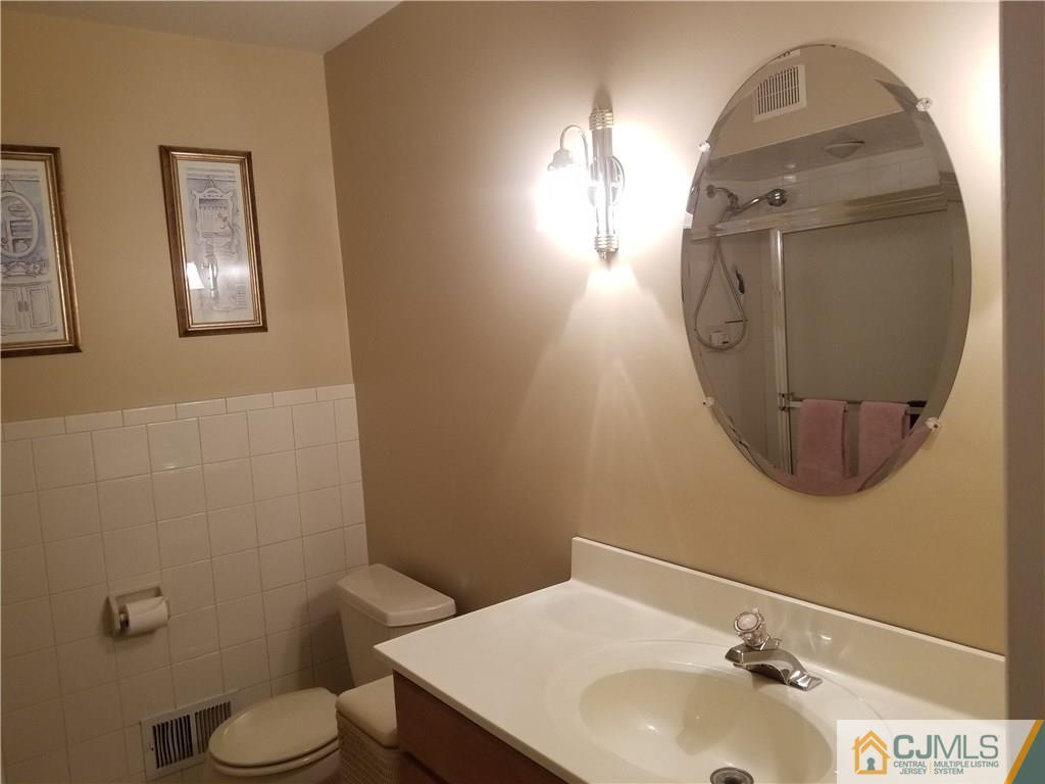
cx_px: 522
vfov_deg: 53.1
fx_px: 785
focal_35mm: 26
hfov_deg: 67.3
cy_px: 392
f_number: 1.7
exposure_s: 1/30
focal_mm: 4.25
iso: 160
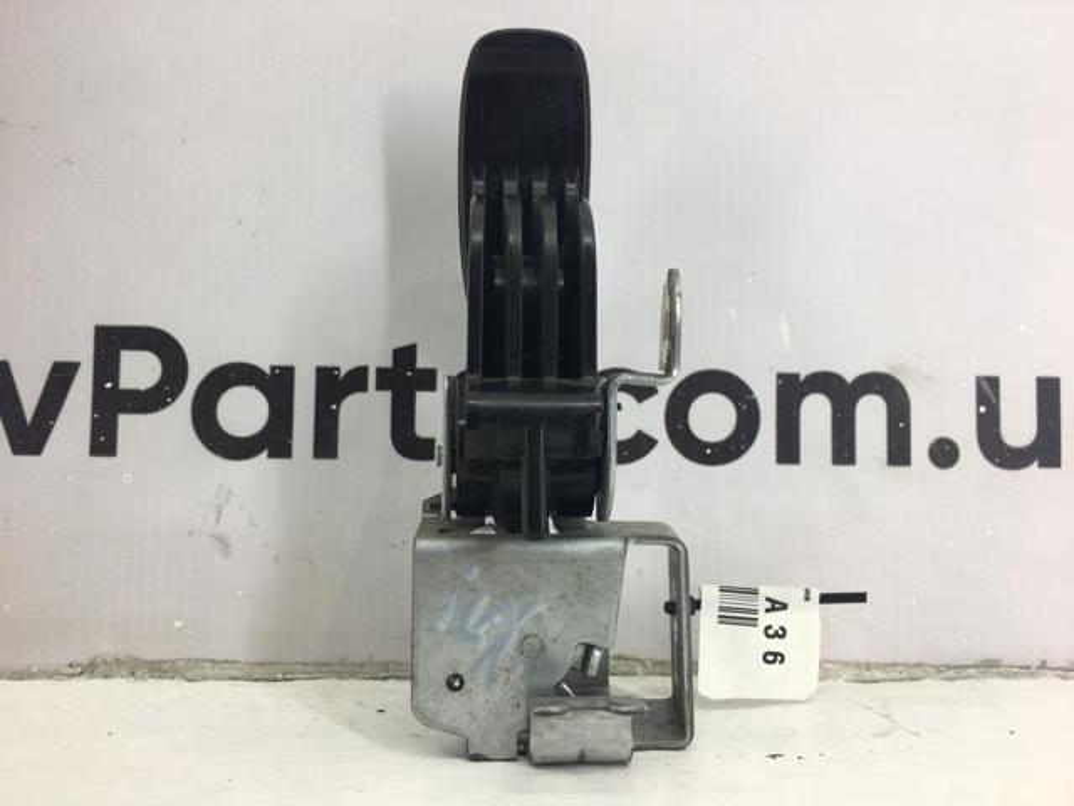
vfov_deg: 48.2
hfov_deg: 61.7
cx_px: 537
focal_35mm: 29
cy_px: 403
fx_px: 900
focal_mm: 4.15
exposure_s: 1/50
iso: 25
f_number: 2.2
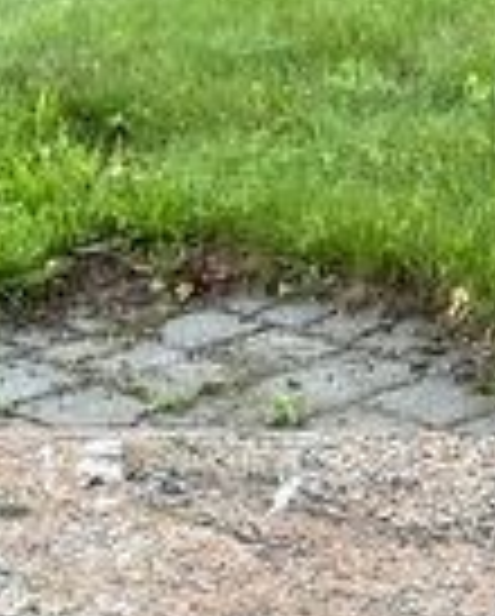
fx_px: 2704
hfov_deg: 10.3
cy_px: 1313
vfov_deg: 11.5
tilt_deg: -37.7
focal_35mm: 148
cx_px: 634
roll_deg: -1.9
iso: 80
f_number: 1.6
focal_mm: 5.1
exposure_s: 1/121
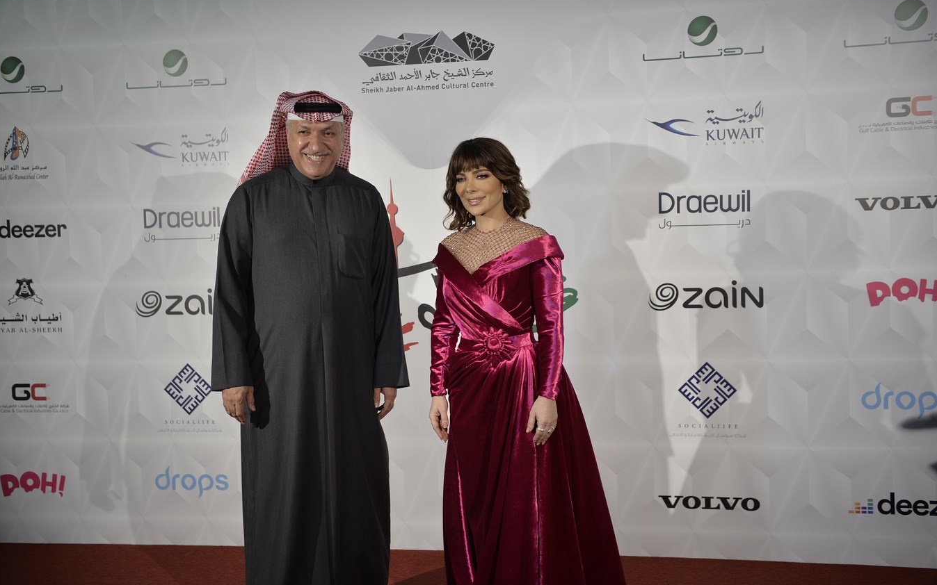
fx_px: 1098
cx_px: 467
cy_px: 280
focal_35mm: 43
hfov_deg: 46.2
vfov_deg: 29.9
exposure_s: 1/200
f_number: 2.8
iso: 250
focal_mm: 42
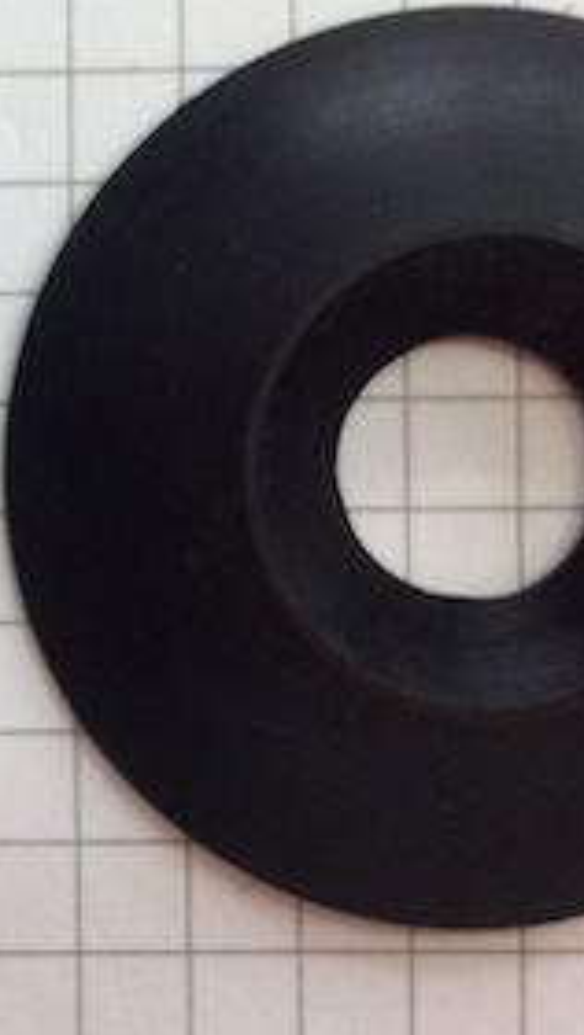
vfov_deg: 24.4
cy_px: 392
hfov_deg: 13.3
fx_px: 2389
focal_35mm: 87
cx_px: -222
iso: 125
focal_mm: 3.85
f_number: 2.8
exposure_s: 1/15
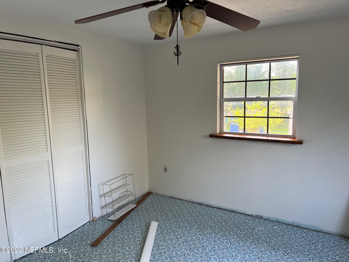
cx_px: 174
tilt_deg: -7.9
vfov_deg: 53.1
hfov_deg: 67.3
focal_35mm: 26
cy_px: 131
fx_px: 262
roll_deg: +2.1
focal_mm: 5.7
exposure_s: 1/121
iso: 125
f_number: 1.5
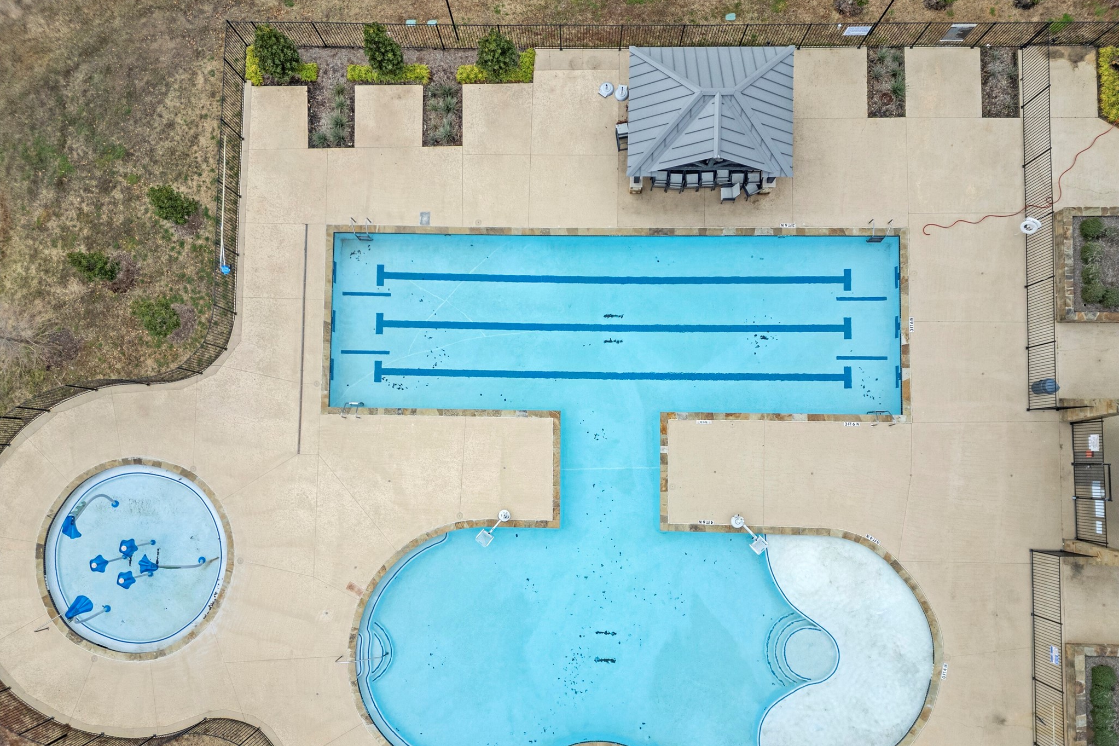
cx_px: 559
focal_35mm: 25
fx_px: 777
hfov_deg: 71.5
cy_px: 415
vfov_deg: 51.2
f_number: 1.7
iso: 100
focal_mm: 6.72
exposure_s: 1/2000
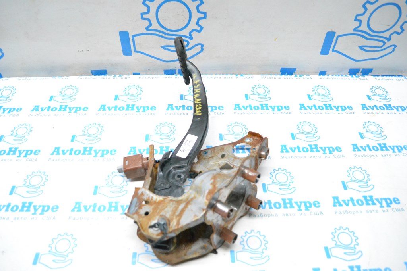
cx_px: 204
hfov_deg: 67.4
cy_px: 136
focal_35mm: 27
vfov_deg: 47.9
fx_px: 305
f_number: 4
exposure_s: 1/1000
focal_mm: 18
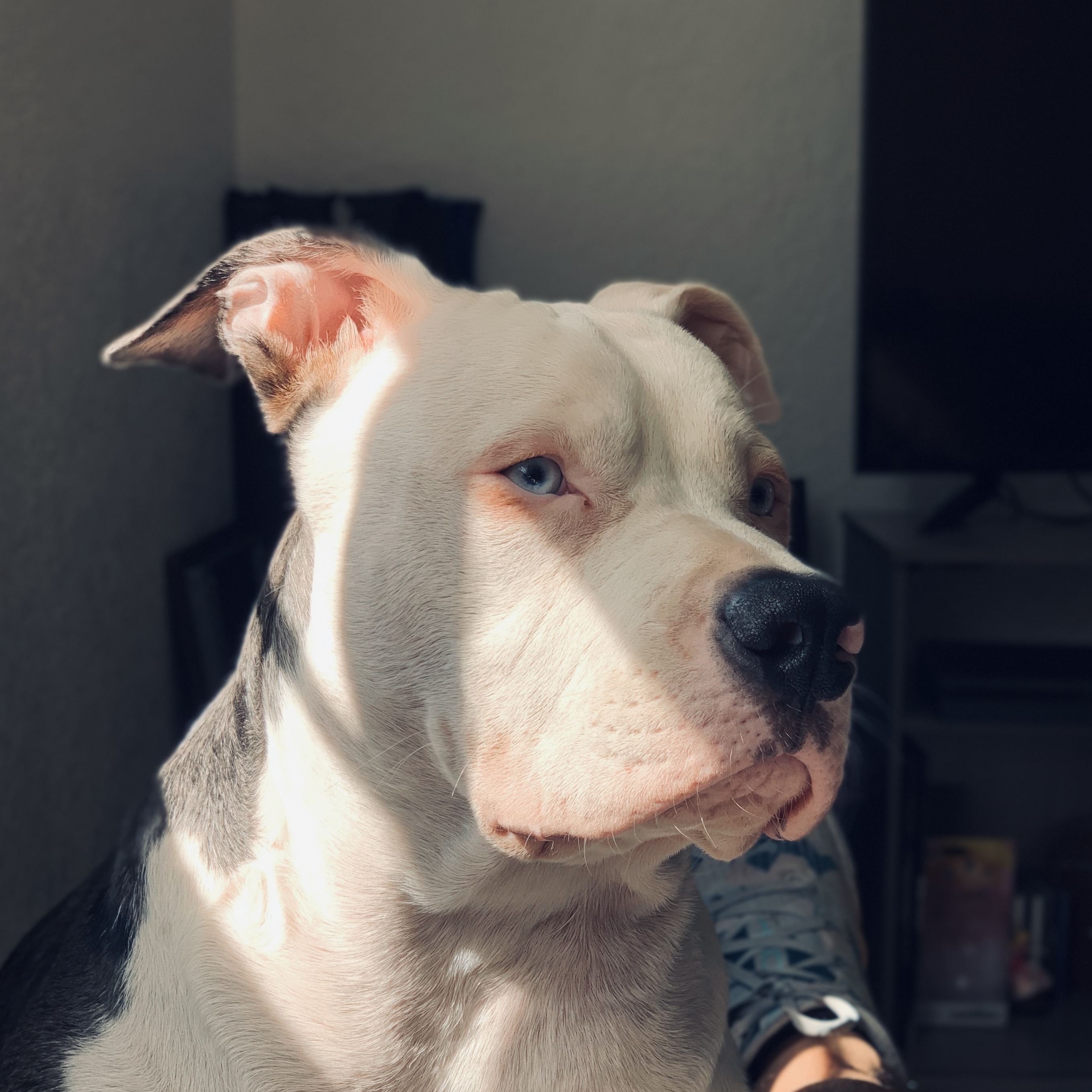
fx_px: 2427
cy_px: 787
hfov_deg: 25.4
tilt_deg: -10.4
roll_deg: -0.3
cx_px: 549
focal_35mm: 68
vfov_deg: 25.1
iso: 16
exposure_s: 1/122
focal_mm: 6
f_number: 2.4
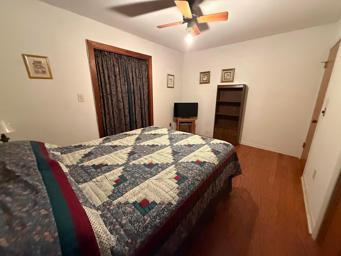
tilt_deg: -15.4
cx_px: 170
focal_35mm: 14
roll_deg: -0.5
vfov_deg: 85.7
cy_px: 128
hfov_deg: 102.1
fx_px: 138
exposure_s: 1/60
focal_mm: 2.22
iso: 1000
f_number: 2.2
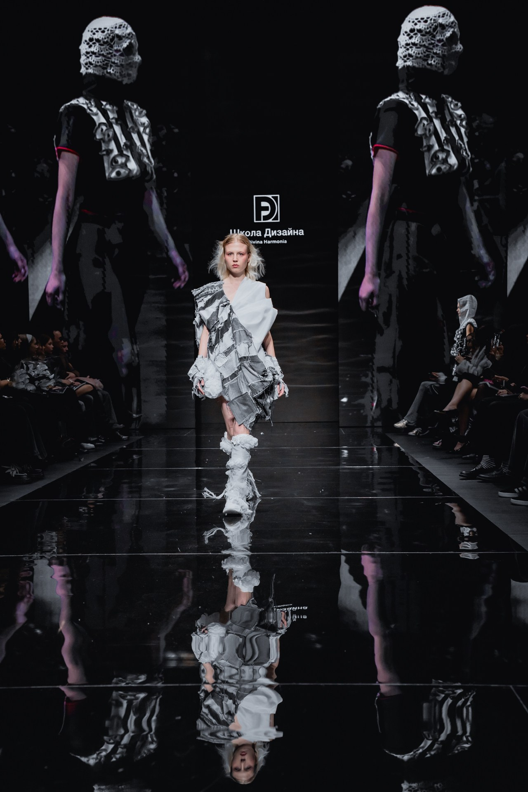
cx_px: 264
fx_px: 1012
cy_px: 396
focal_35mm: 46
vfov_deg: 42.7
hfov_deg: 29.2
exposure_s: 1/250
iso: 2000
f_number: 4.5
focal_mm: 46
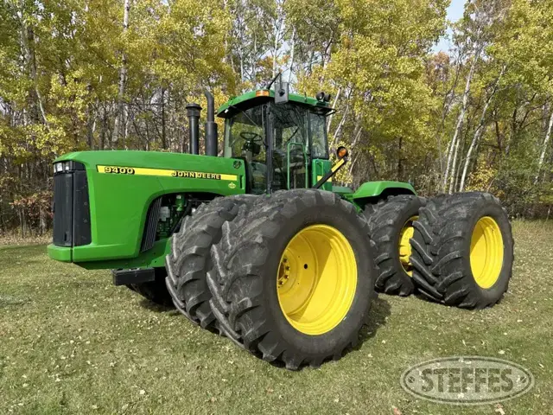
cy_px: 208
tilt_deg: -0.2
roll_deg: -0.2
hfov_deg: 71.6
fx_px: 383
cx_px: 276
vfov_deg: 56.8
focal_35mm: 24
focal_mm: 6.86
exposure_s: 1/2252
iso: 80
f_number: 1.78
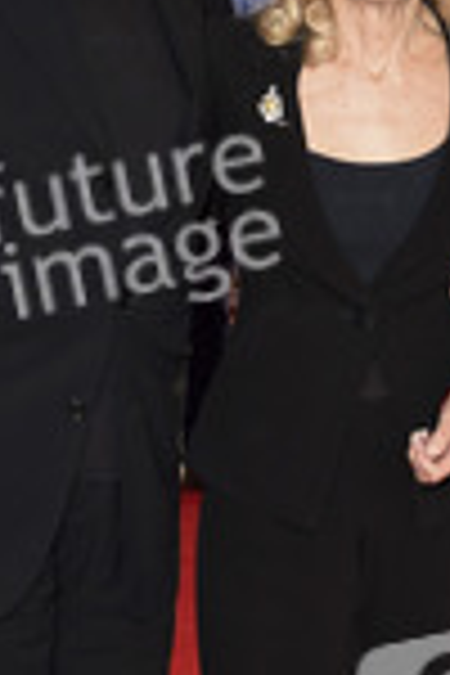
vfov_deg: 13.9
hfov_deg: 9.3
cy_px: 468
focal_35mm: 147
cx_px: 182
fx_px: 2756
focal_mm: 55
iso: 800
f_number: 6.3
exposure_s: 1/250
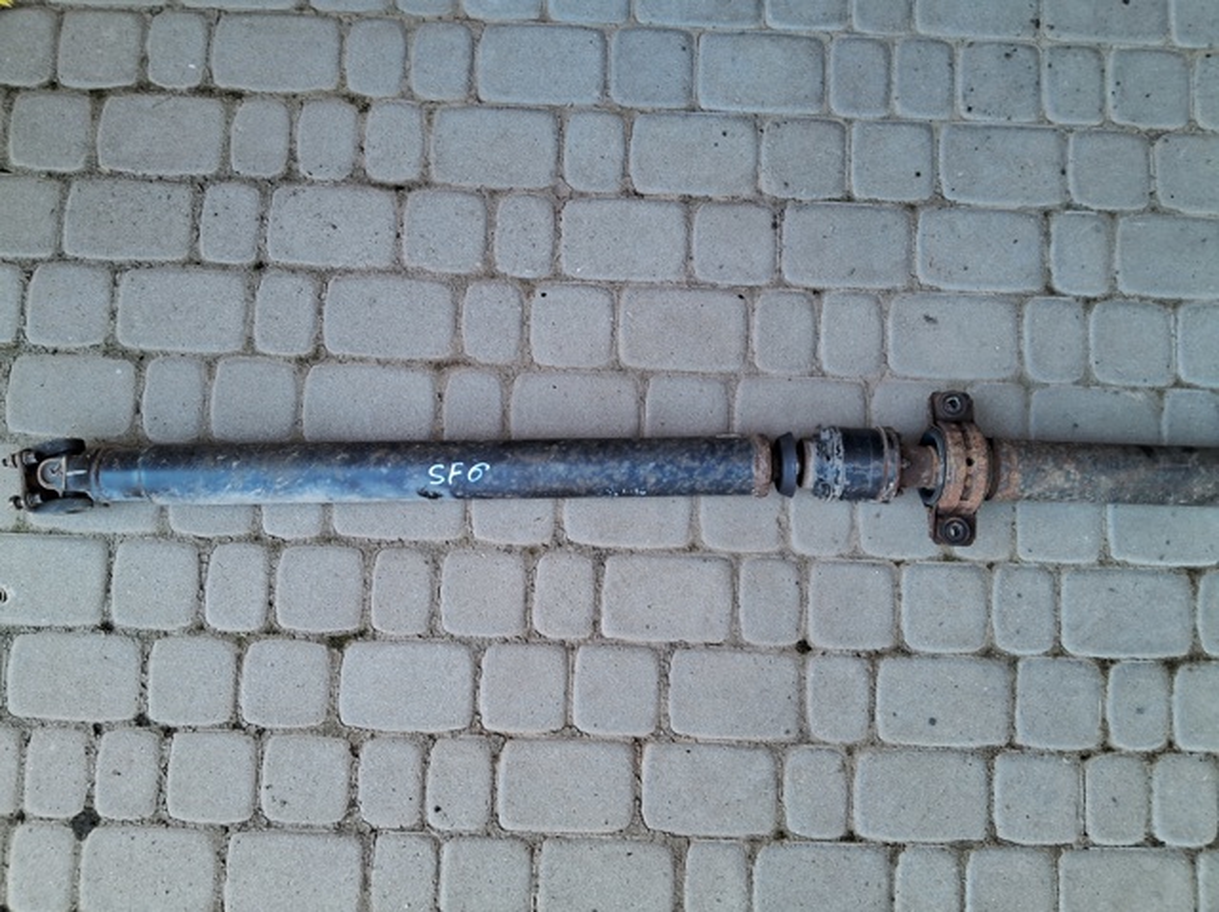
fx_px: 915
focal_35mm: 26
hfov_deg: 67.3
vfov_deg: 53.0
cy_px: 456
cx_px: 610
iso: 32
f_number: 1.8
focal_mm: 3.98
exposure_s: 1/60
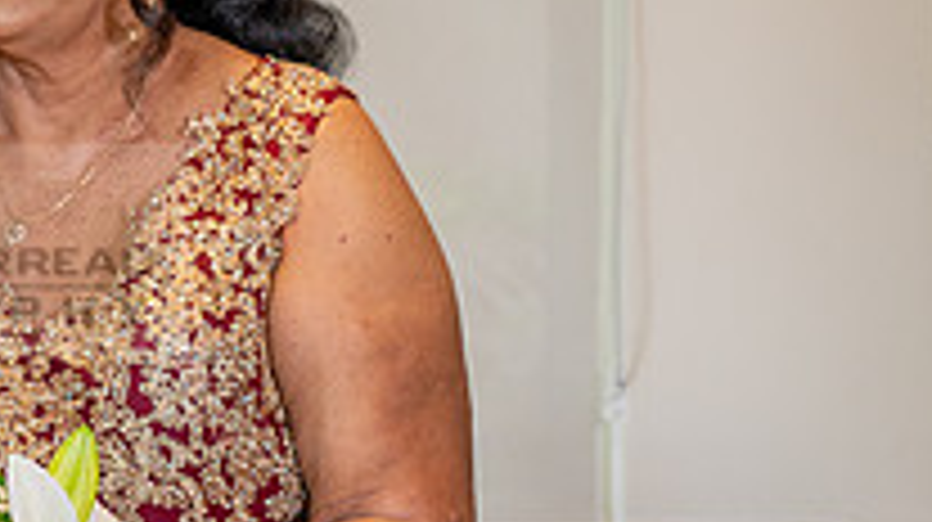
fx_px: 3778
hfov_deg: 13.7
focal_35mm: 153
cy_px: 250
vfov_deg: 7.9
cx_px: -194
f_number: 4
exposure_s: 1/200
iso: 1250
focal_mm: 52
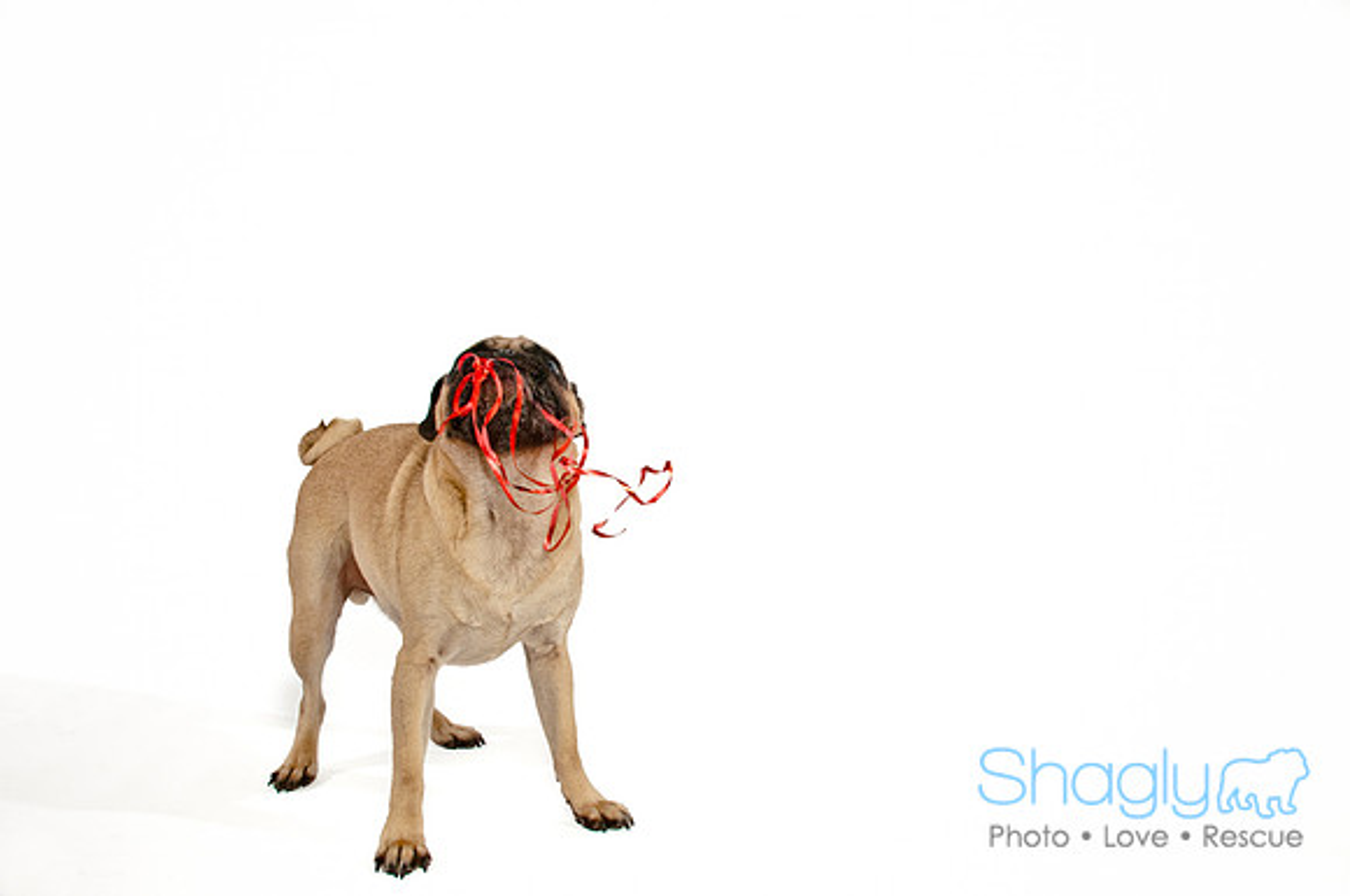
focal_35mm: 36
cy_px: 448
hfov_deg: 53.2
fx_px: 1348
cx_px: 675
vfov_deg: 36.8
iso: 200
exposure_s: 1/250
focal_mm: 24
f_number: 14
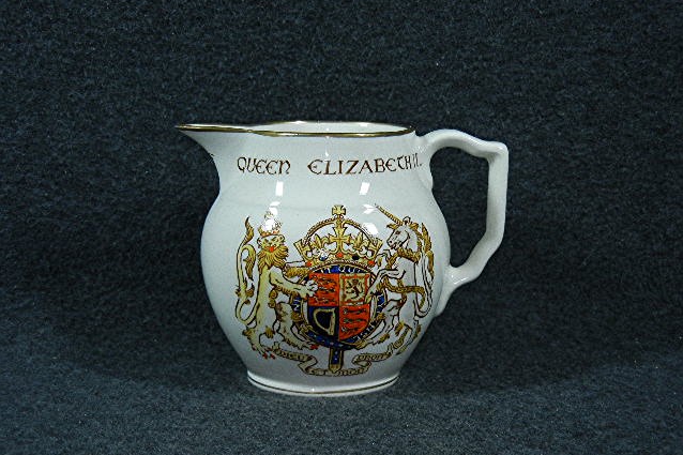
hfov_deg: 28.5
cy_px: 248
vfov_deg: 19.2
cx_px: 342
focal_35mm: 71
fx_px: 1347
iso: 214
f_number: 4.1
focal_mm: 12.2
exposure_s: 1/31.8
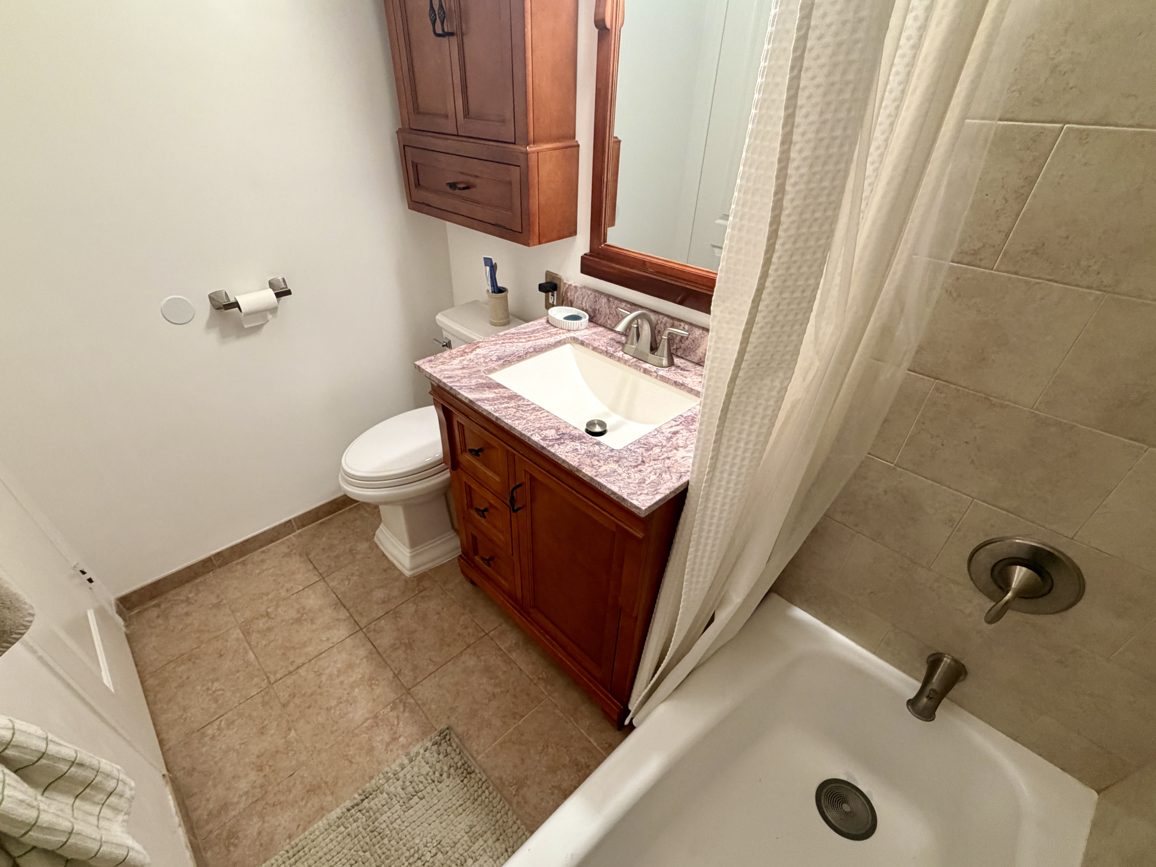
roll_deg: +0.3
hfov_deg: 94.4
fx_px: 534
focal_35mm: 16
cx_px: 549
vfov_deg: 77.9
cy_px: 474
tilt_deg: -38.0
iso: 250
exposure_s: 1/60
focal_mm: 2.22
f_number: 2.2
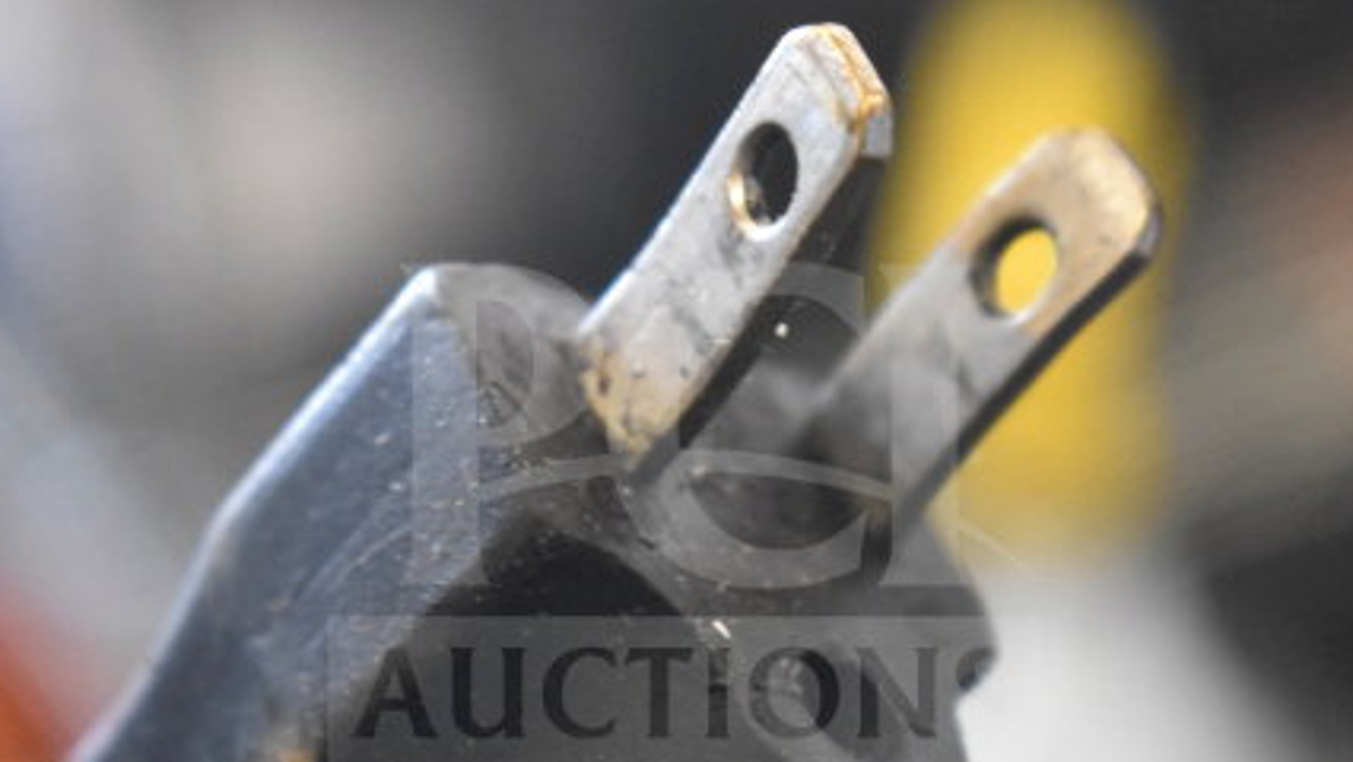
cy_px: 516
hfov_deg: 17.3
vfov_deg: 9.8
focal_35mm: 124
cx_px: 683
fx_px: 4441
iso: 6400
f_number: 5.6
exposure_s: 1/100
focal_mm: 55
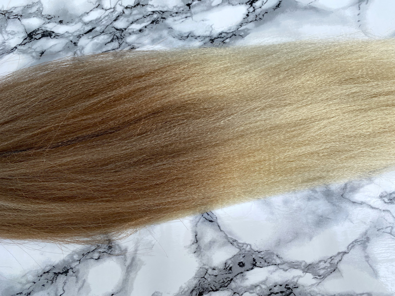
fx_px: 297
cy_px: 148
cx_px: 198
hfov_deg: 67.3
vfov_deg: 53.1
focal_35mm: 26
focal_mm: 4.25
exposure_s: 1/706
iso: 32
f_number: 1.8
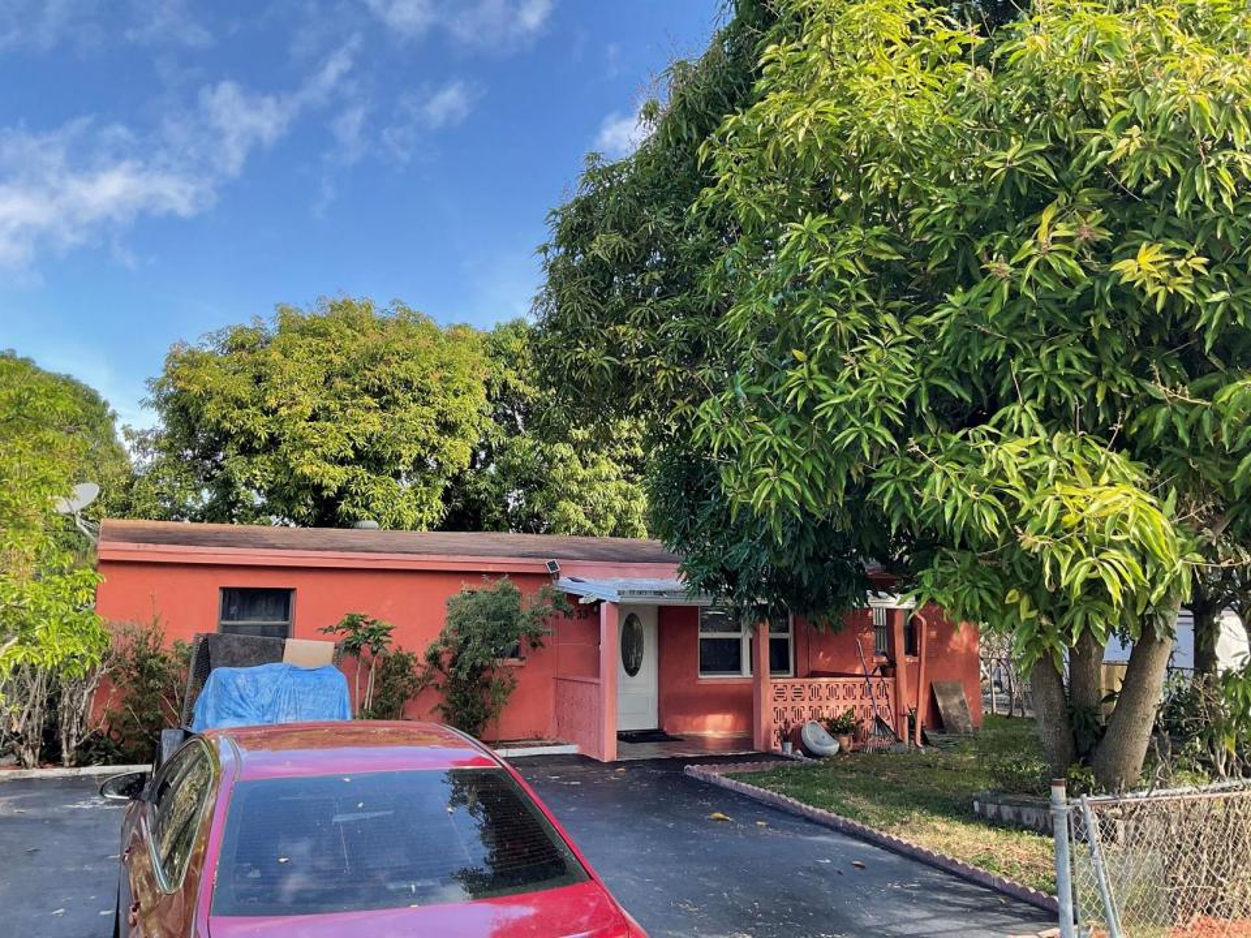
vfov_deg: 48.2
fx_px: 1048
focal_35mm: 29
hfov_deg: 61.7
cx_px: 626
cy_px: 469
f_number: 1.8
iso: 16
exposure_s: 1/279
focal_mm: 3
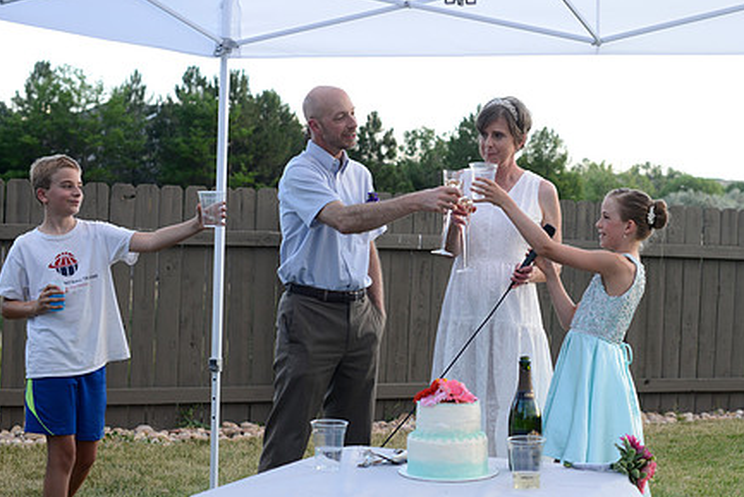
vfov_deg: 20.3
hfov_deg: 29.9
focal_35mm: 67
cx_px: 481
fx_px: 1385
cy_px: 243
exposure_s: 1/250
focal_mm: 50
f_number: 4.5
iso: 400
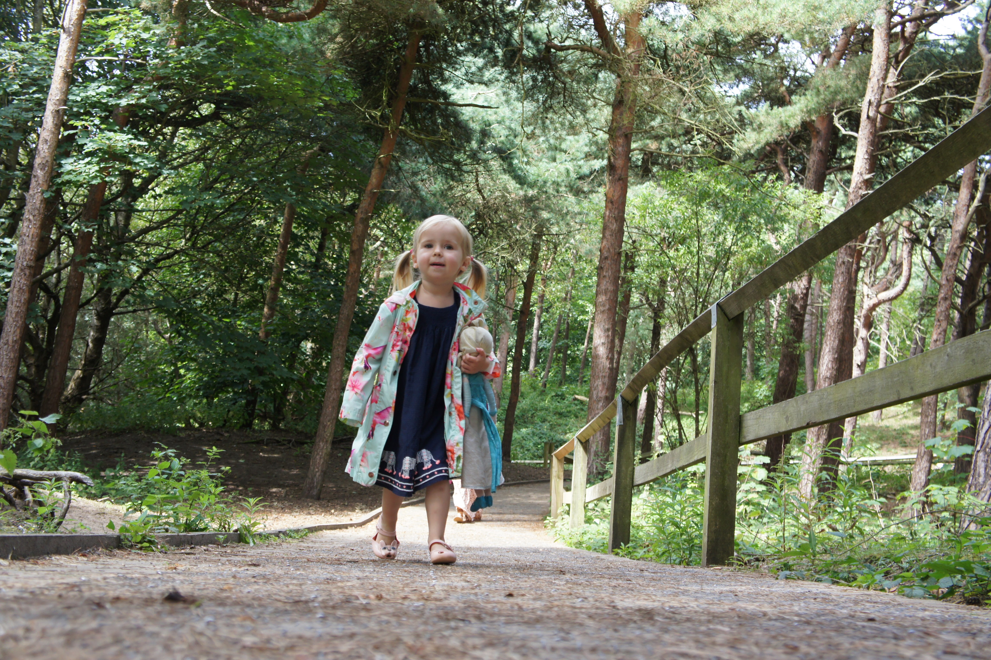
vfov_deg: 30.8
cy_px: 330
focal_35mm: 44
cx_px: 496
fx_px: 1197
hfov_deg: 45.0
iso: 400
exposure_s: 1/160
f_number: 5
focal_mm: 29
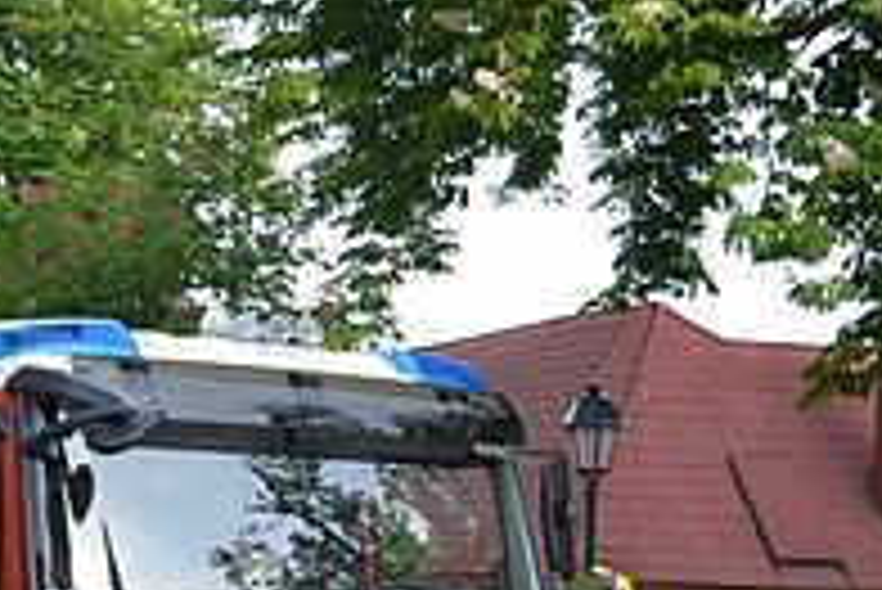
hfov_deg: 24.6
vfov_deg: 16.5
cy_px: 673
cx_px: 97
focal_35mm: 80
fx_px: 1961
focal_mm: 22
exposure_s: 1/200
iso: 100
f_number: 3.8
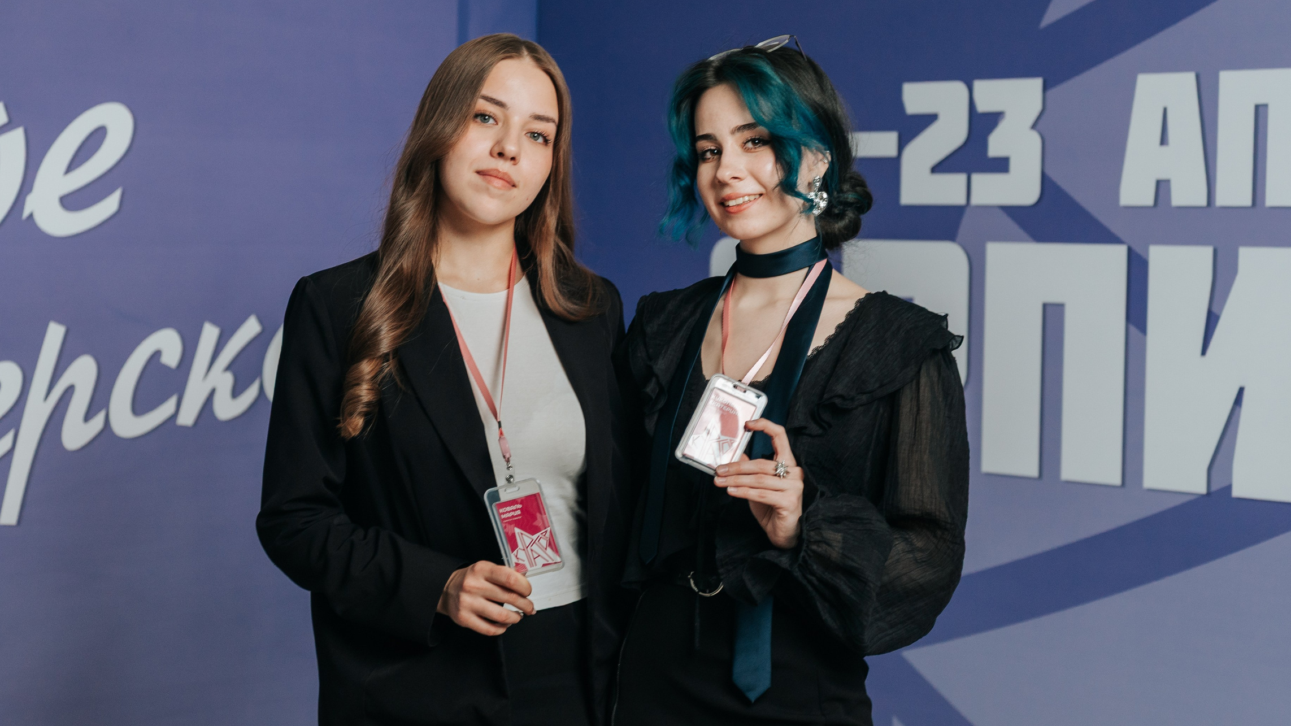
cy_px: 392
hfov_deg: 26.8
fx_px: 2704
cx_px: 587
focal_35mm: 79
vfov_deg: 15.3
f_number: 2.8
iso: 500
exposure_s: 1/160
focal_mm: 56
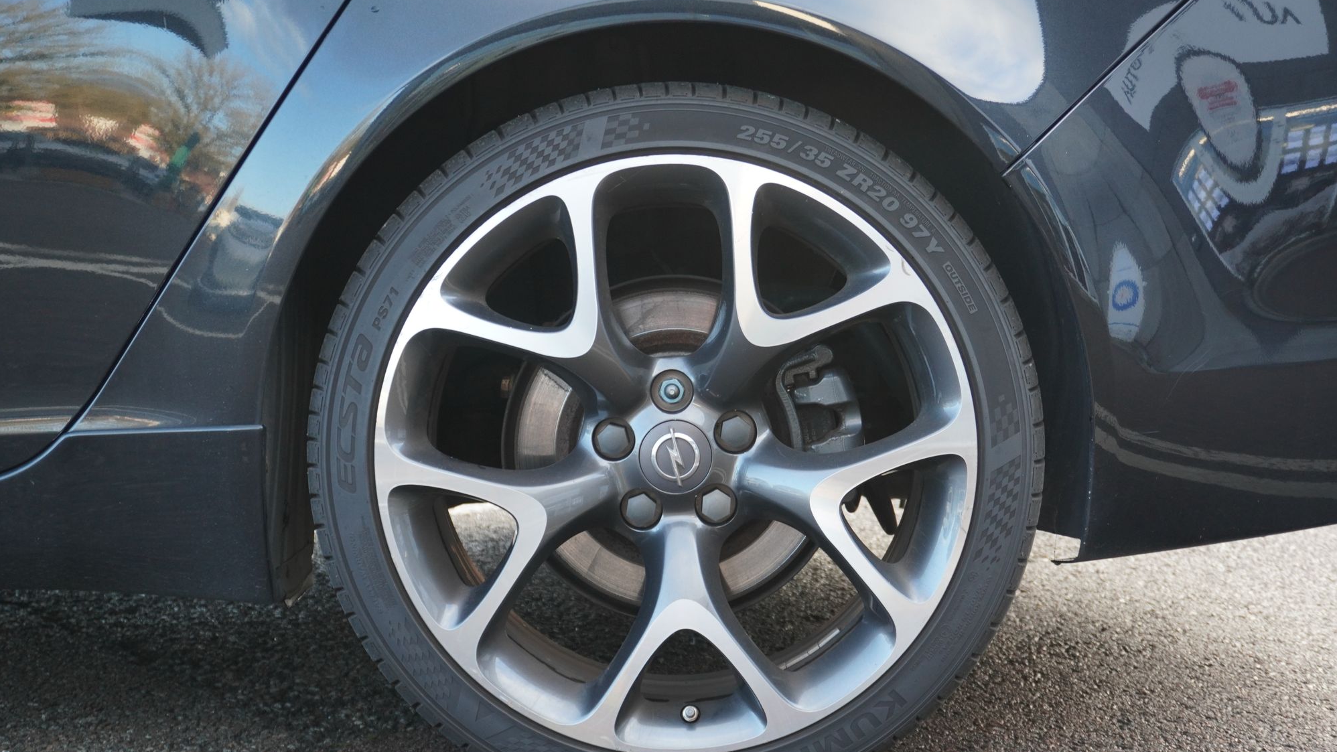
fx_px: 1508
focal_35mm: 43
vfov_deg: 28.0
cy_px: 437
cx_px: 668
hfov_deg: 47.8
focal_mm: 27
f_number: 4.5
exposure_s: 1/50
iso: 500
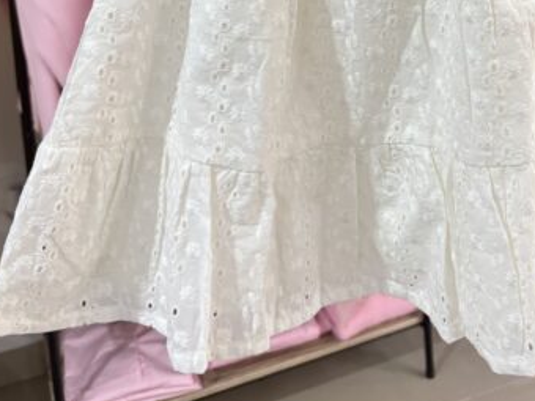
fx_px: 788
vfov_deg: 26.5
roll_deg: +1.2
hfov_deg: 37.0
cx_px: 371
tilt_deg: -11.6
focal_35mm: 51
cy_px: -32
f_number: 1.6
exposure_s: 1/50
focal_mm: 5.96
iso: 160
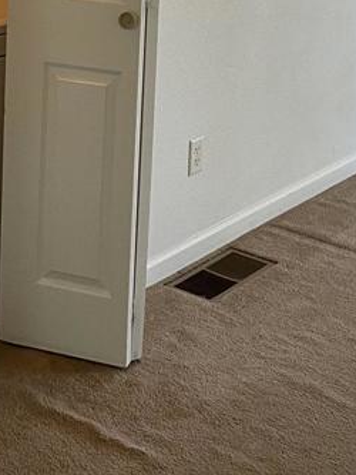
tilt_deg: -9.2
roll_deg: -1.4
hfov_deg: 18.4
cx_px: 164
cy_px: -71
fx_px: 1096
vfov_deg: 22.7
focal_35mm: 80
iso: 125
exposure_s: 1/67
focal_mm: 4.2
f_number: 1.6
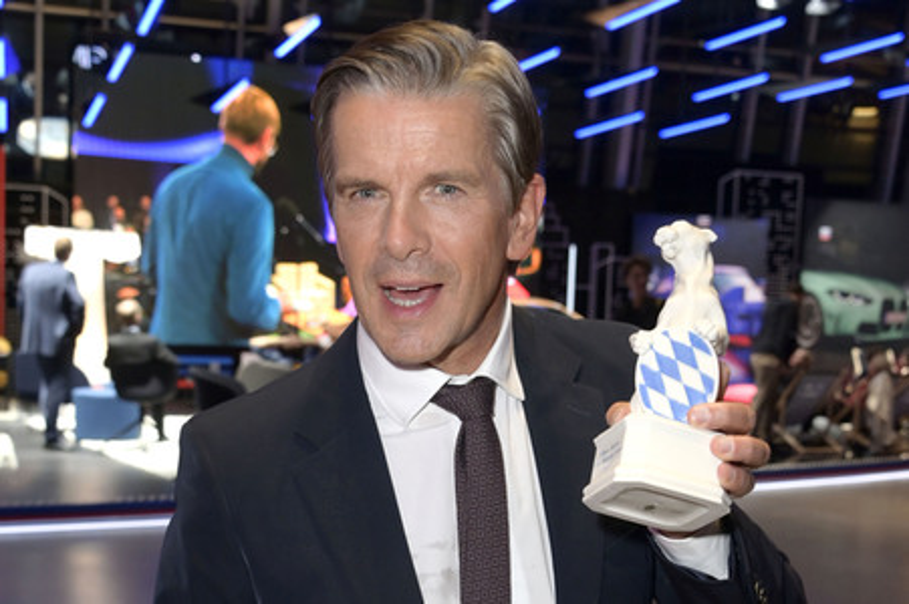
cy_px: 302
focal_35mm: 36
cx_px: 454
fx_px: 908
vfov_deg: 36.8
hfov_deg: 53.2
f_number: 5.6
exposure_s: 1/125
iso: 2000
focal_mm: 36
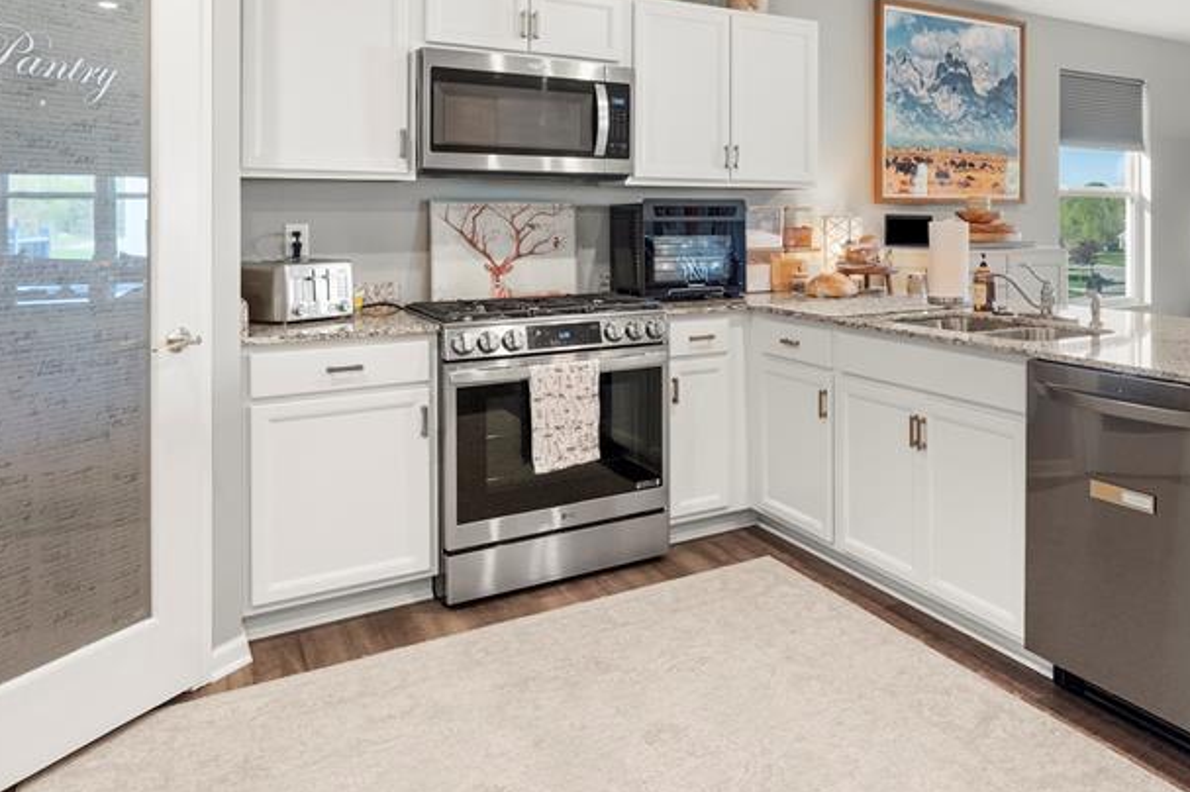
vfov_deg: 47.2
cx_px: 865
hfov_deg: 64.2
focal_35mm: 27
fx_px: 892
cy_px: 276
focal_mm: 16
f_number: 5.6
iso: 3200
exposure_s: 1/30
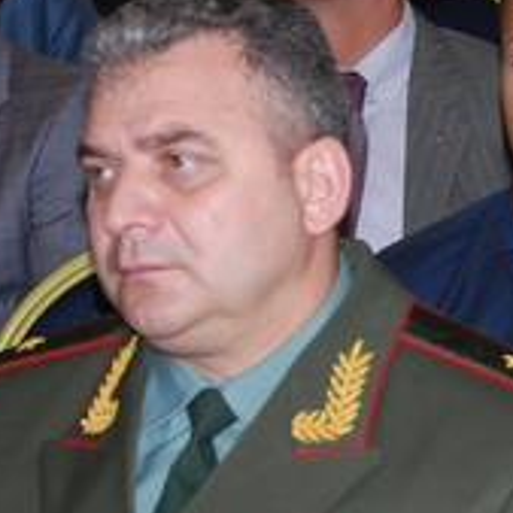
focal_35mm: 226
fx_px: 3789
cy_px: 249
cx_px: 425
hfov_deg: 7.7
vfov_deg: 7.7
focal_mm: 50
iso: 400
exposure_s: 1/60
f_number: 5
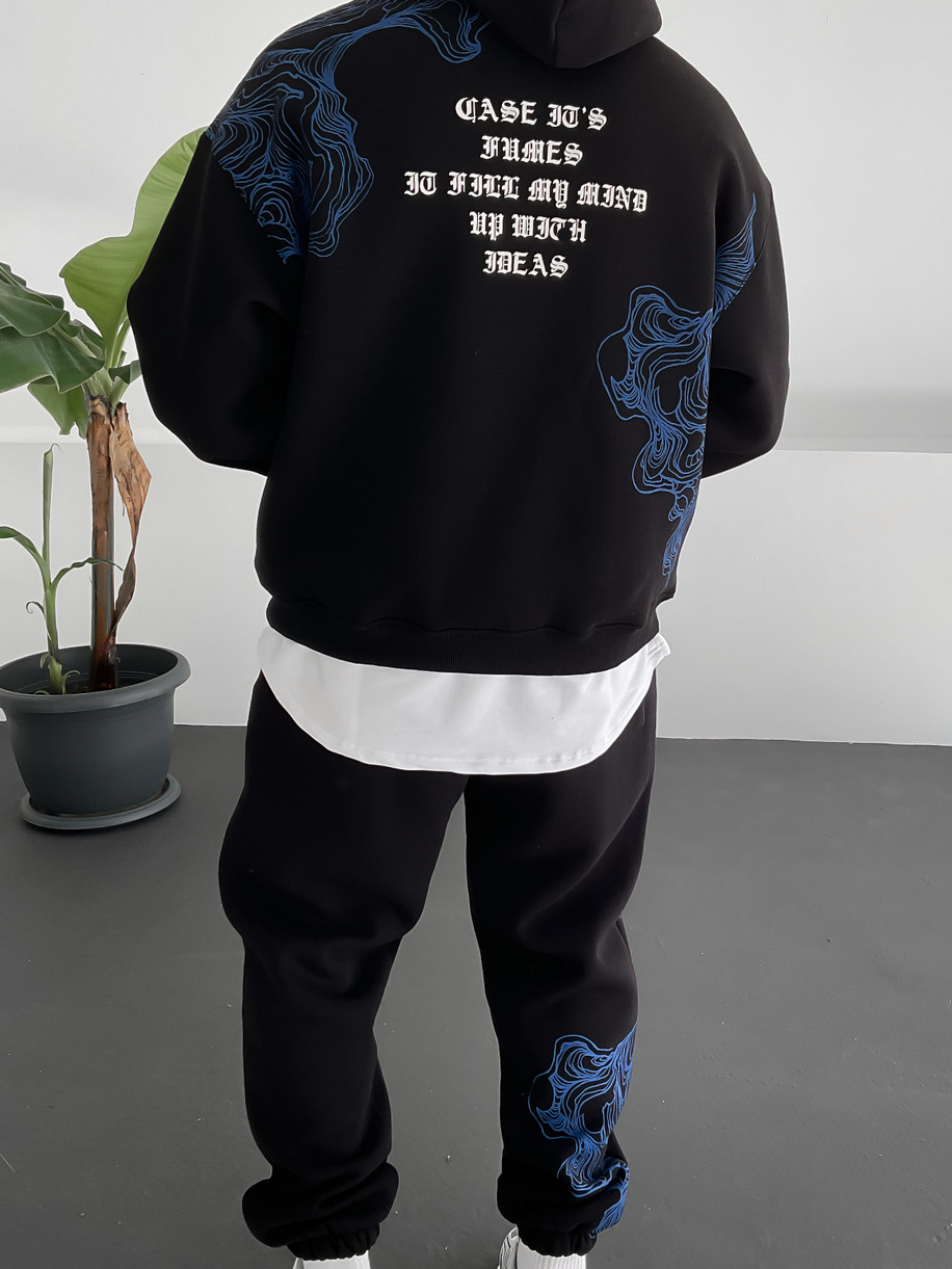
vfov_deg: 49.0
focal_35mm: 38
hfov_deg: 37.5
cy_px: 618
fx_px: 1393
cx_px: 589
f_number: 1.8
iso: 16
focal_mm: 3
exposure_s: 1/160
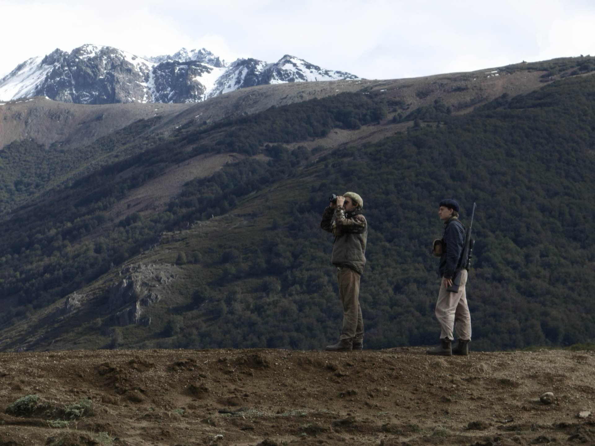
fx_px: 2766
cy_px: 223
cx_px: 298
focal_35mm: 161
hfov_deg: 12.3
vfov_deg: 9.2
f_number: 4.4
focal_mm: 29.85
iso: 100
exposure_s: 1/60
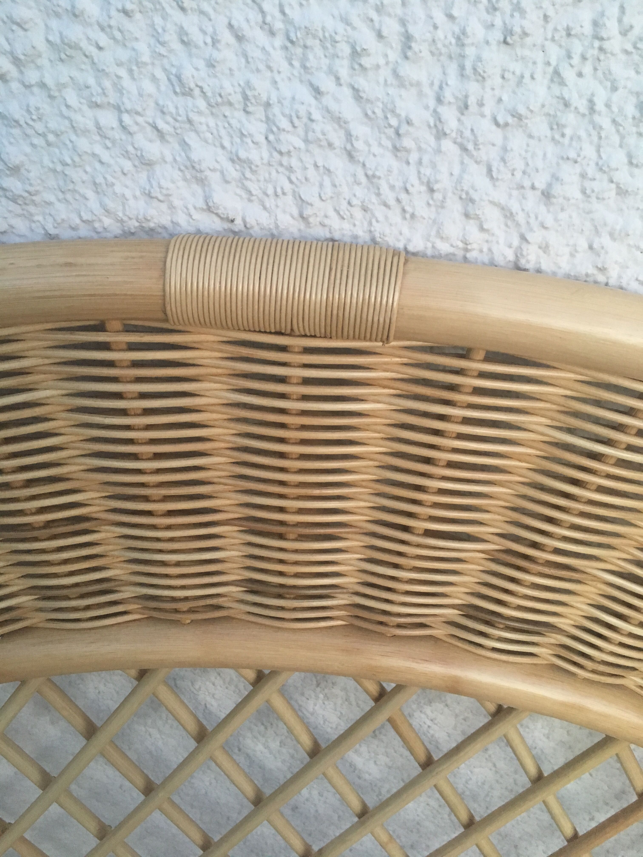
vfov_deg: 61.7
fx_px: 718
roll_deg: -3.7
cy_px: 428
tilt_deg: -37.9
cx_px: 322
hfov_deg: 48.2
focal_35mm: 29
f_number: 2.2
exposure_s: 1/20
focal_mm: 4.15
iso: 200
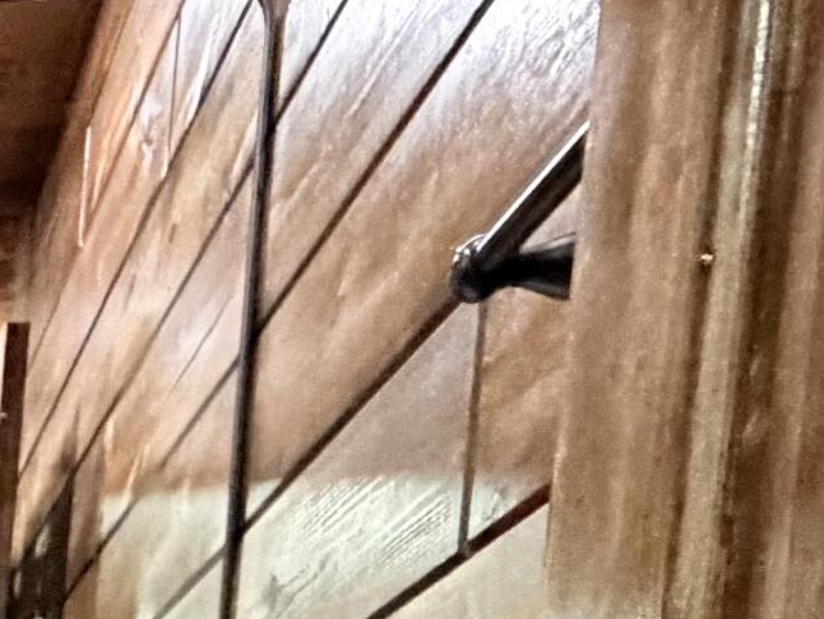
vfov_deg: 17.1
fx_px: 1548
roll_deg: -2.0
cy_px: 1206
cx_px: -584
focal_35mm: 65
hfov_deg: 21.6
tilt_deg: -5.3
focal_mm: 2.22
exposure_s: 1/40
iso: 1000
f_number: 2.2
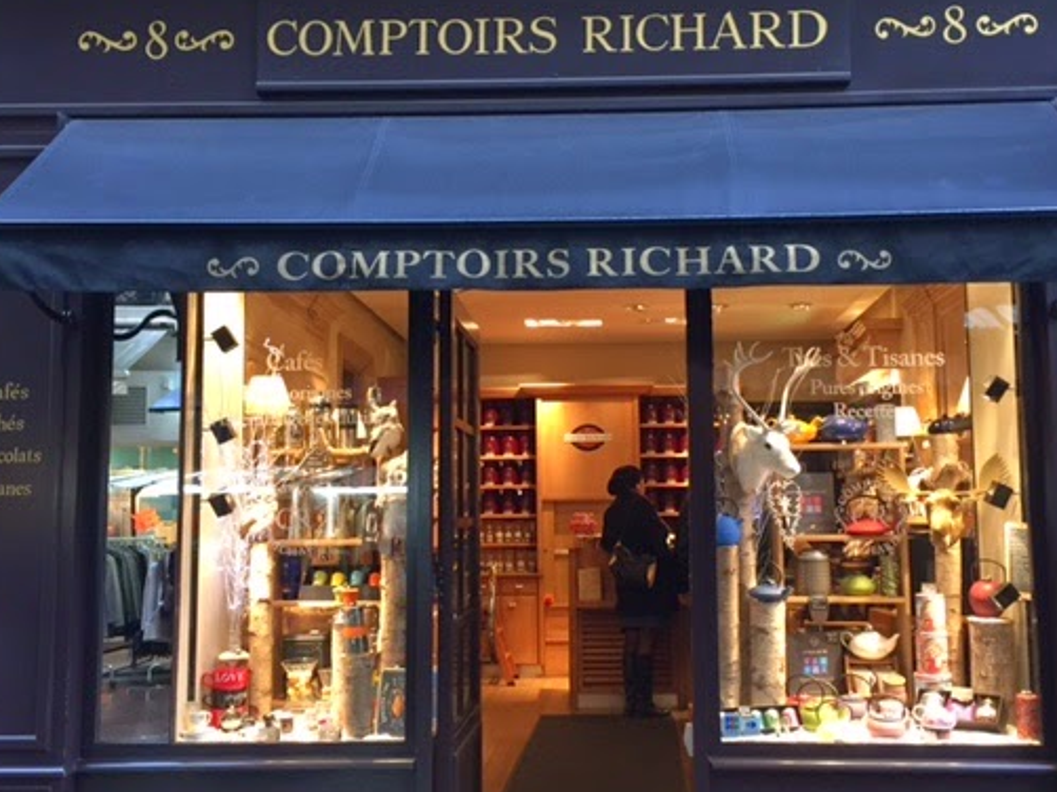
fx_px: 1129
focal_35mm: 37
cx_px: 575
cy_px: 409
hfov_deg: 50.1
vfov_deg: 38.6
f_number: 2.2
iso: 125
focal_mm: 4.15
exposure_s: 1/30
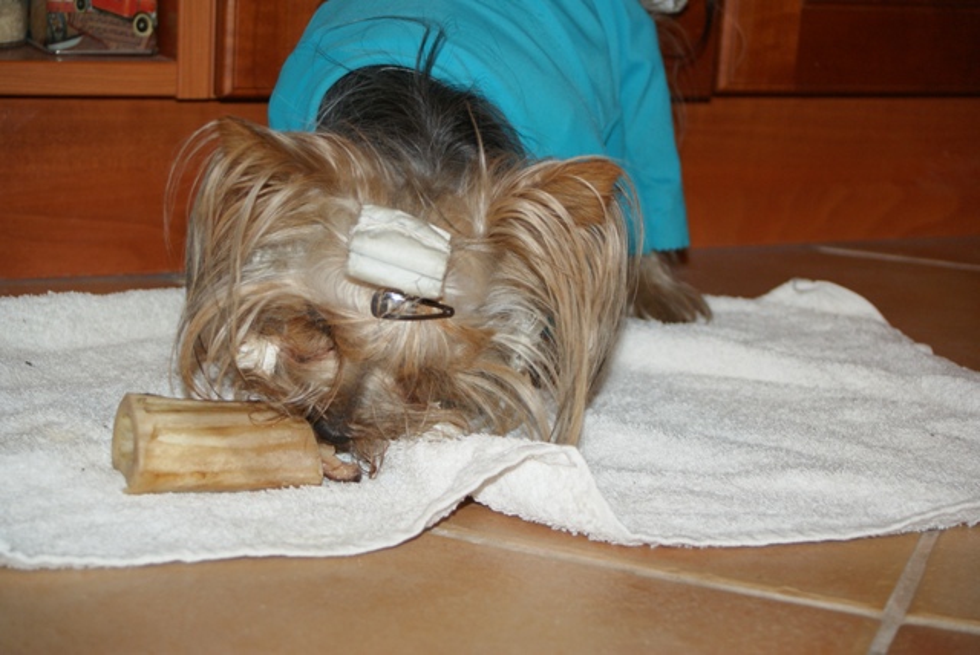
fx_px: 1839
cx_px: 490
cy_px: 328
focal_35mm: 68
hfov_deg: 29.8
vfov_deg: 20.2
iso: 400
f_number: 5.6
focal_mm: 45
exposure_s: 1/80
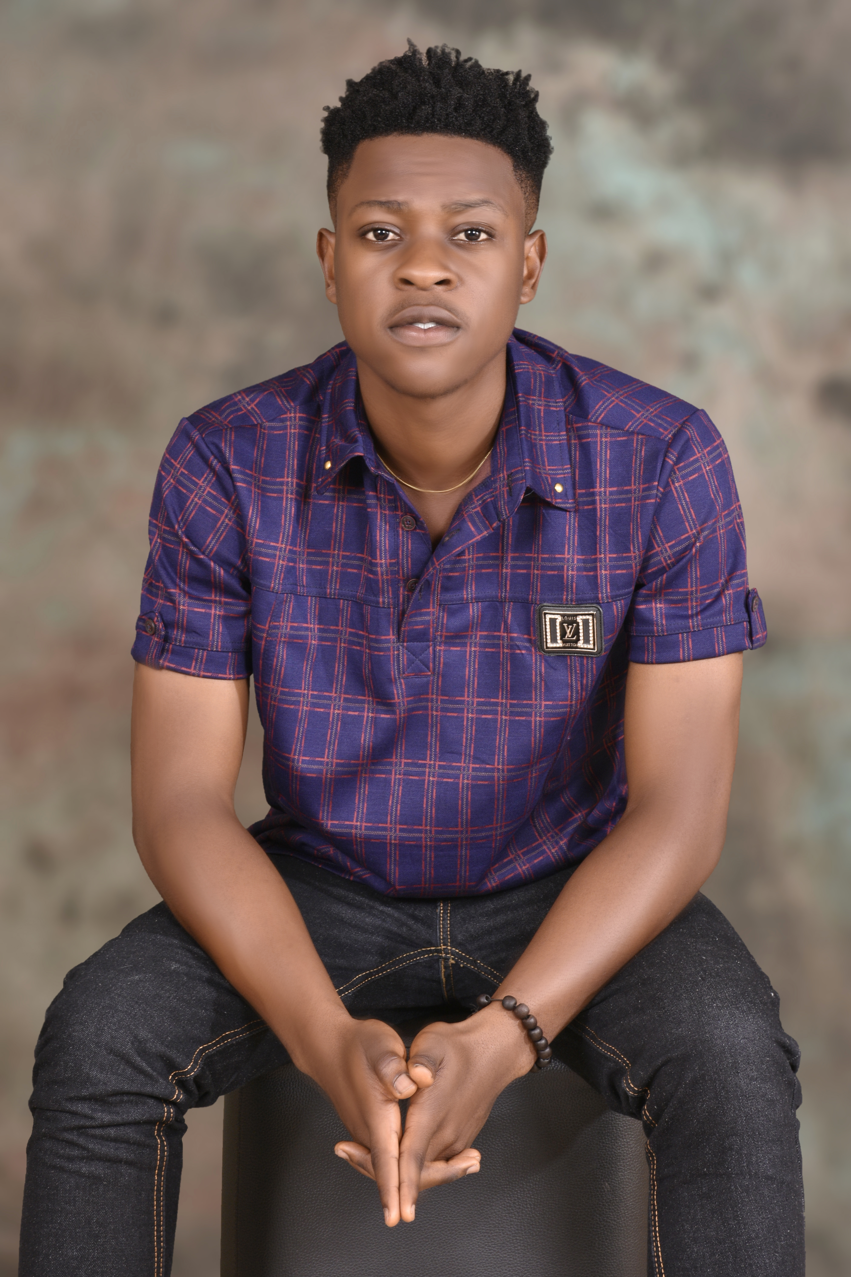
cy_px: 638
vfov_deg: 18.2
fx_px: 3989
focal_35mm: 112
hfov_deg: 12.2
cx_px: 426
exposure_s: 1/100
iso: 400
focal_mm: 75
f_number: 10
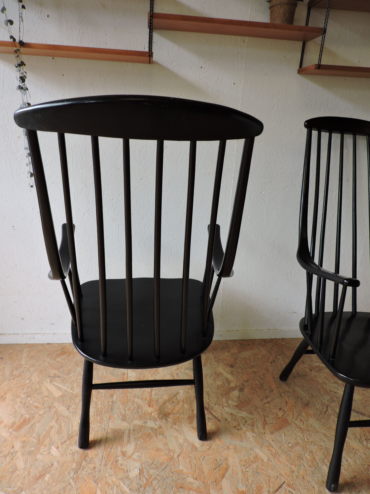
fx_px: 342
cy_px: 247
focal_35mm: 24
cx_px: 185
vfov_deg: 71.6
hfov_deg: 56.8
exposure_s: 1/50
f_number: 3
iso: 100
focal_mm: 4.3
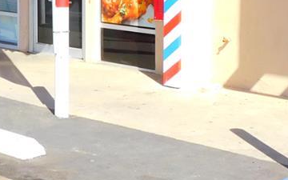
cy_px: -20
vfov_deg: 12.1
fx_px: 832
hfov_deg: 19.3
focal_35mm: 106
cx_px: 38
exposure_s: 1/800
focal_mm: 4.3
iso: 125
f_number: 3.3
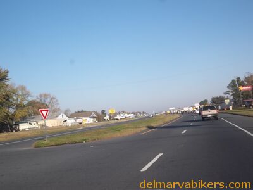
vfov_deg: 38.7
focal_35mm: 37
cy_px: 95
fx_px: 270
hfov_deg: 50.1
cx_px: 126
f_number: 4
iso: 80
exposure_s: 1/500
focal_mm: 6.6
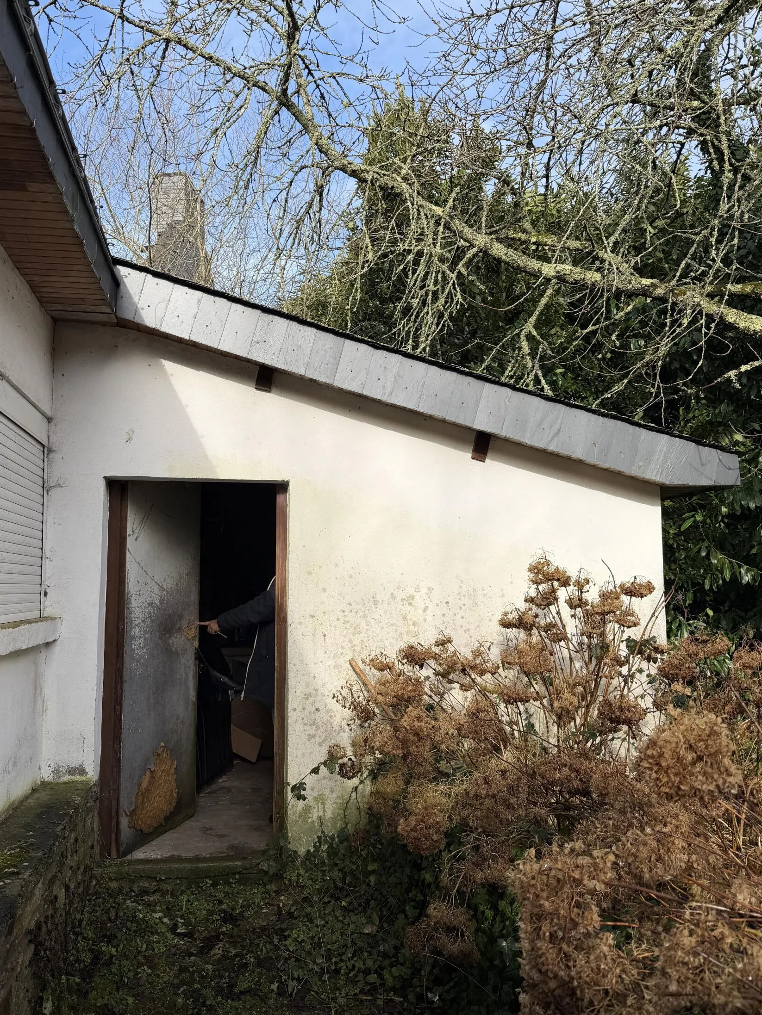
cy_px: 509
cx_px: 343
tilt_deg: +7.4
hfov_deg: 49.7
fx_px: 822
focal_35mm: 28
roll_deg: +0.4
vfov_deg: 63.4
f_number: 1.78
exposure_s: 1/2169
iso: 80
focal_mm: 6.76
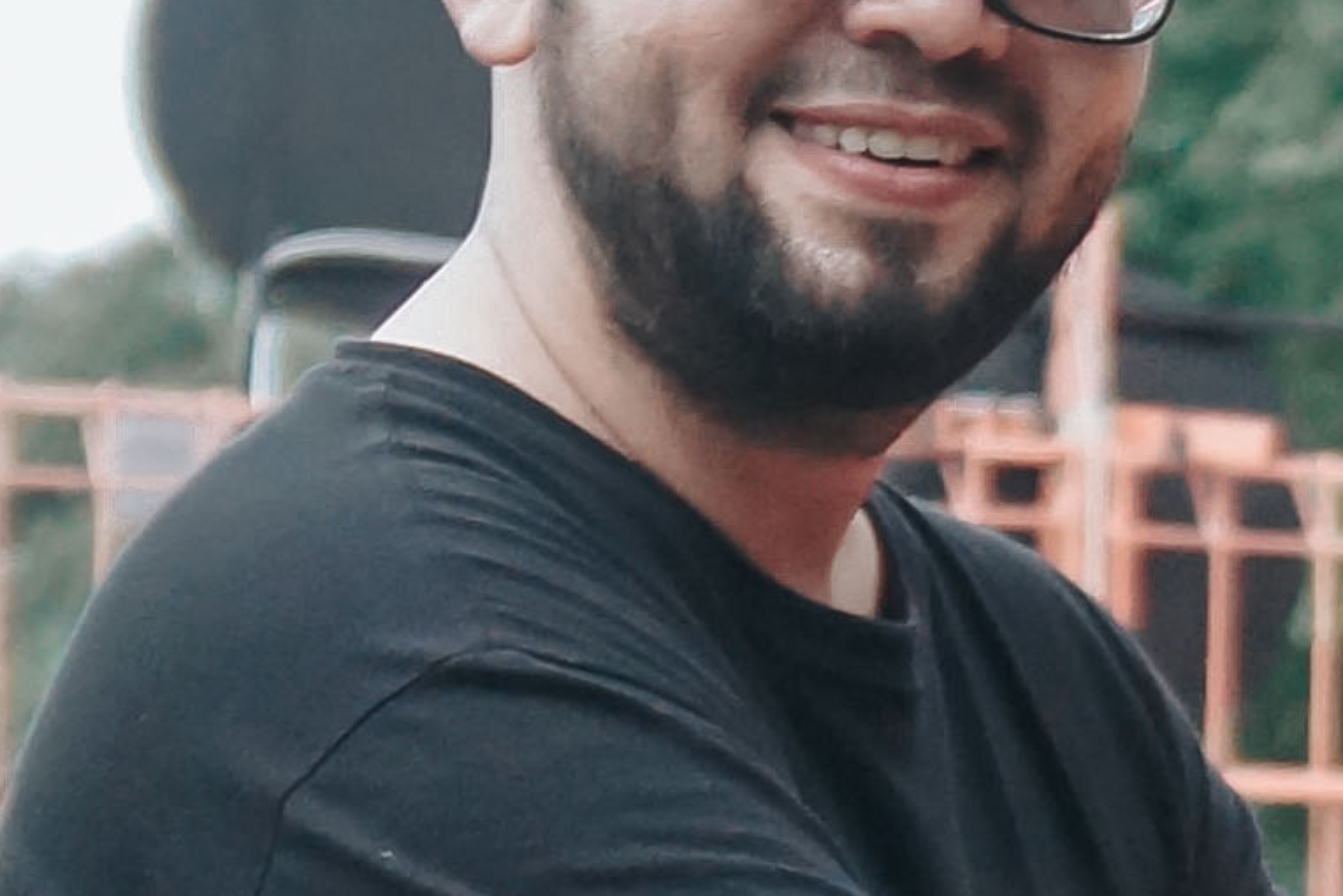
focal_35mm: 259
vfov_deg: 5.3
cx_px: 2702
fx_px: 9665
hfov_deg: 7.6
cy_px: 1397
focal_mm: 22
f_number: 2.8
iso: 500
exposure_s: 1/1000
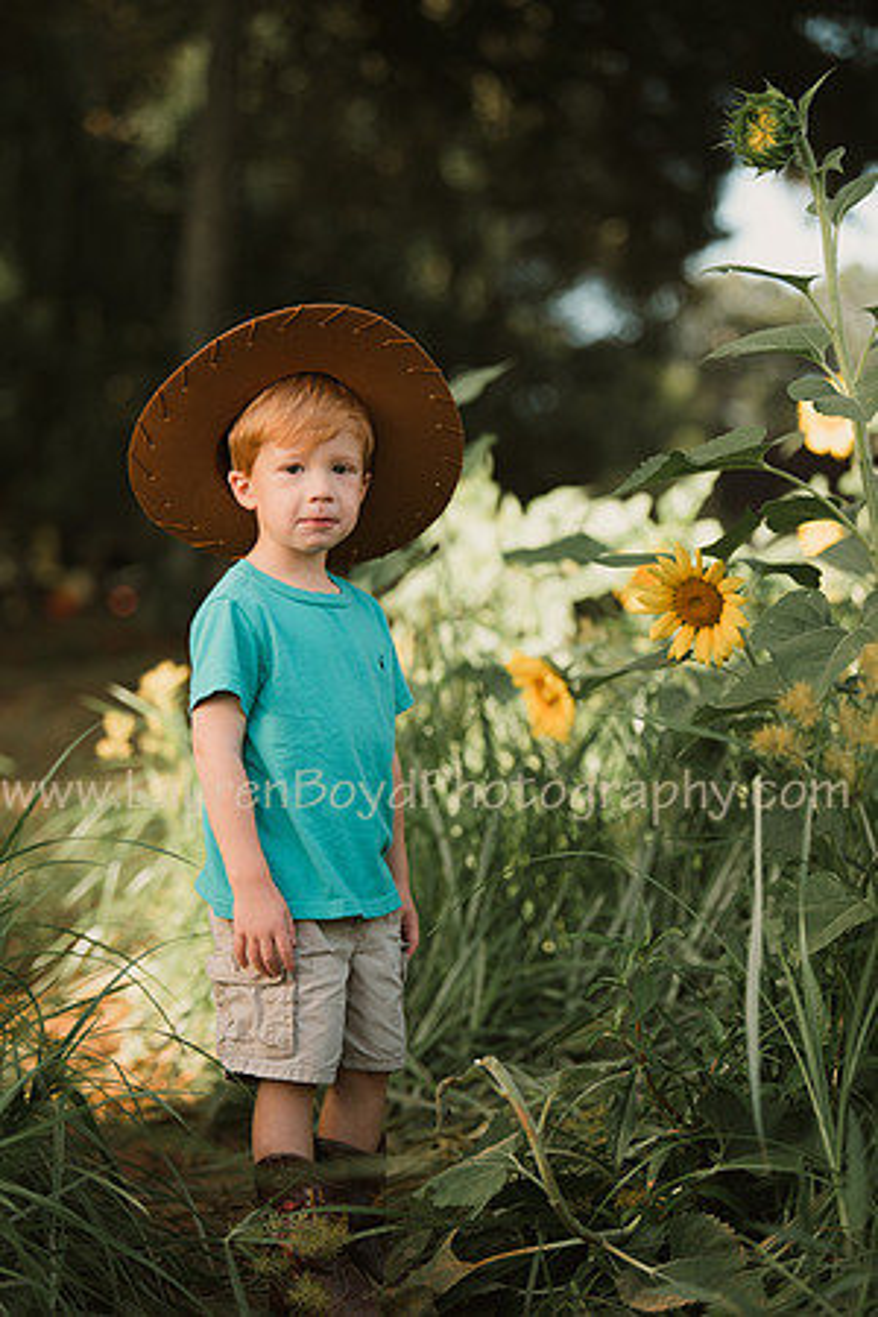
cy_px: 658
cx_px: 439
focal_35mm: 100
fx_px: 3658
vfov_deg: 20.4
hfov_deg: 13.7
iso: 100
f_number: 2.8
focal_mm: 100
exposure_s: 1/400
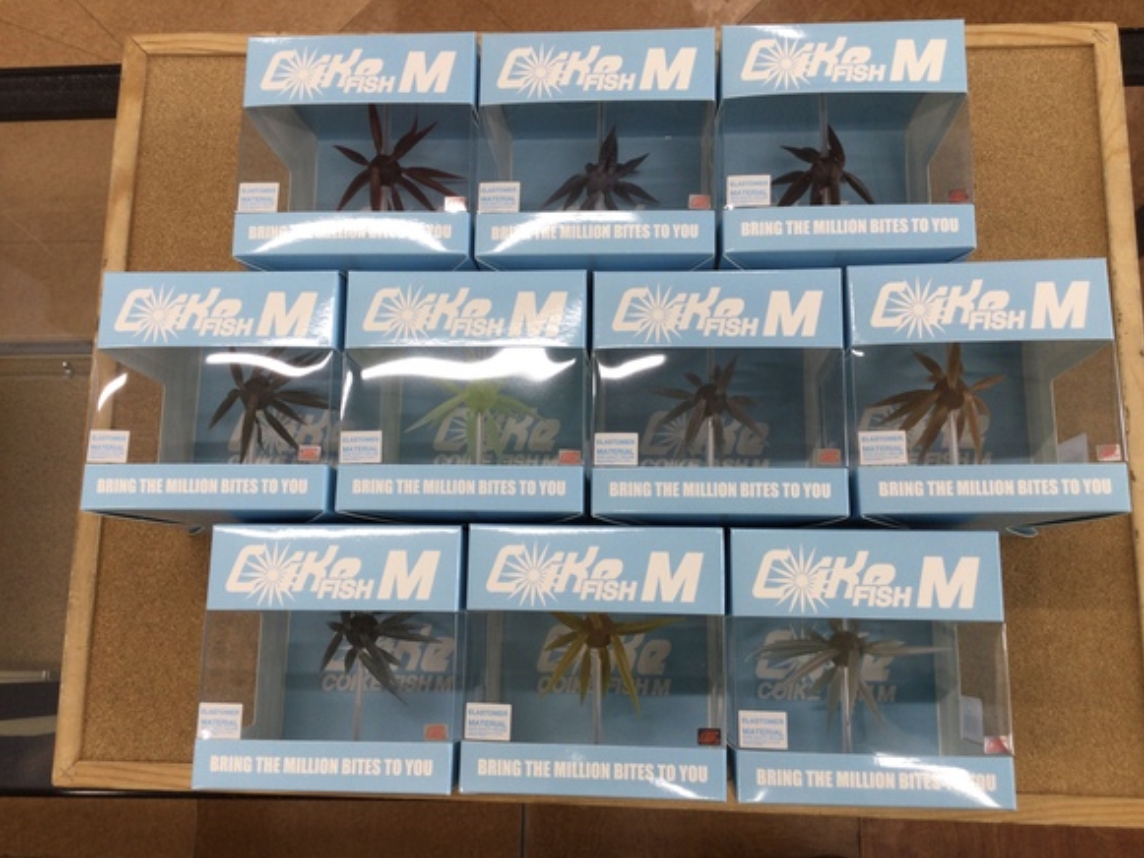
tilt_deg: -78.3
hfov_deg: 56.8
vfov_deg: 44.2
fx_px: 1058
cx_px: 569
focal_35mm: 32
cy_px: 419
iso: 32
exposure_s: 1/60
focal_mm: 3.3
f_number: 2.4
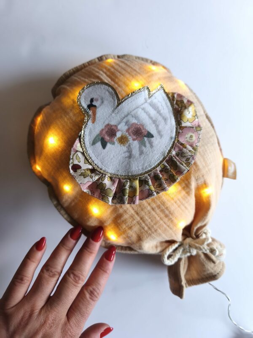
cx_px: 126
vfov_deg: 73.9
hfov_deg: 58.9
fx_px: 224
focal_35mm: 23
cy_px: 169
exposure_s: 1/33.3
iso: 1600
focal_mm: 6.18
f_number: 1.65
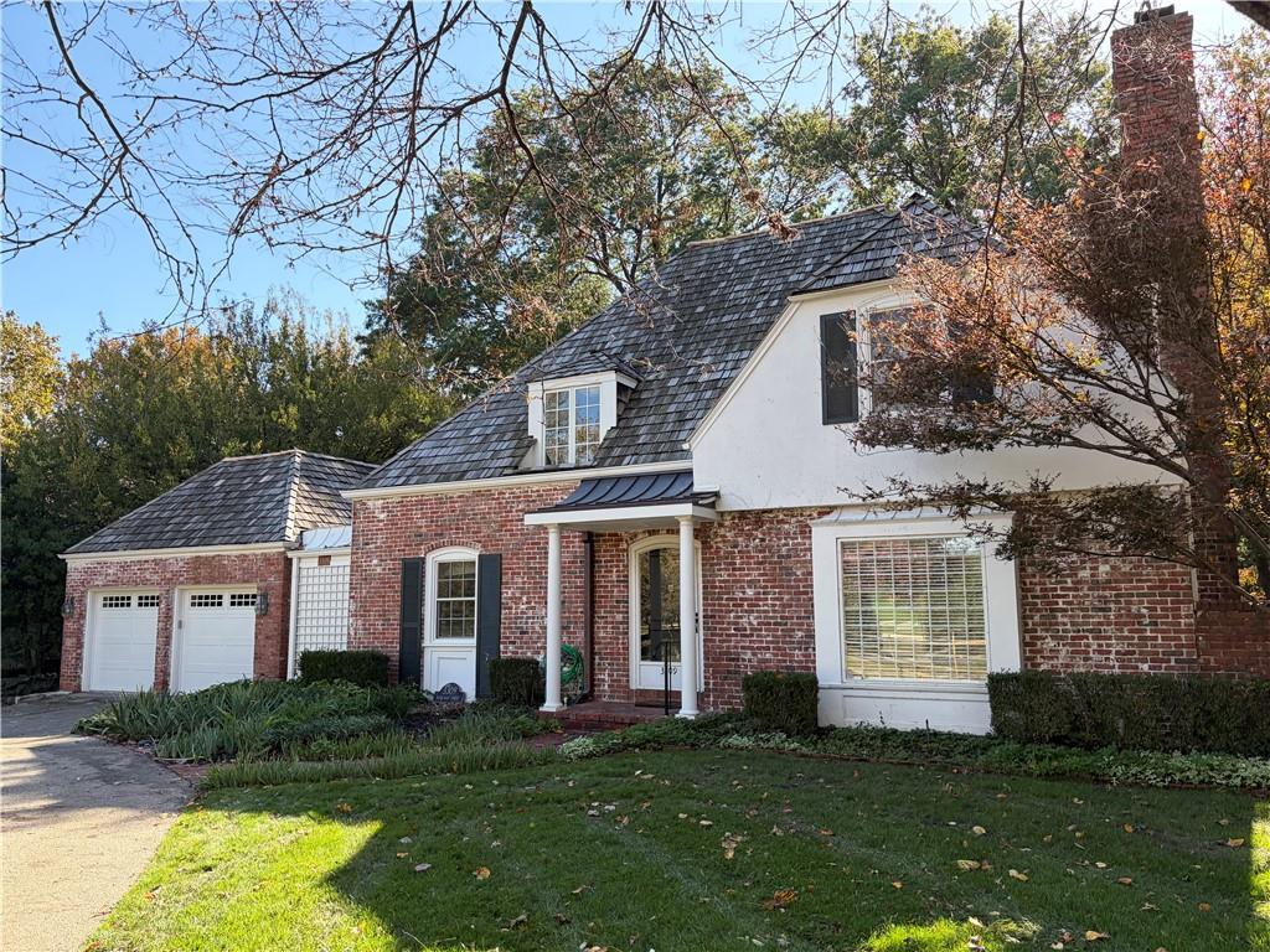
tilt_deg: +8.5
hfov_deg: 67.3
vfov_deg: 53.1
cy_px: 476
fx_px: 954
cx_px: 635
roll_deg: +0.3
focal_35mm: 26
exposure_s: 1/1016
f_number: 1.6
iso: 64
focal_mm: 5.96
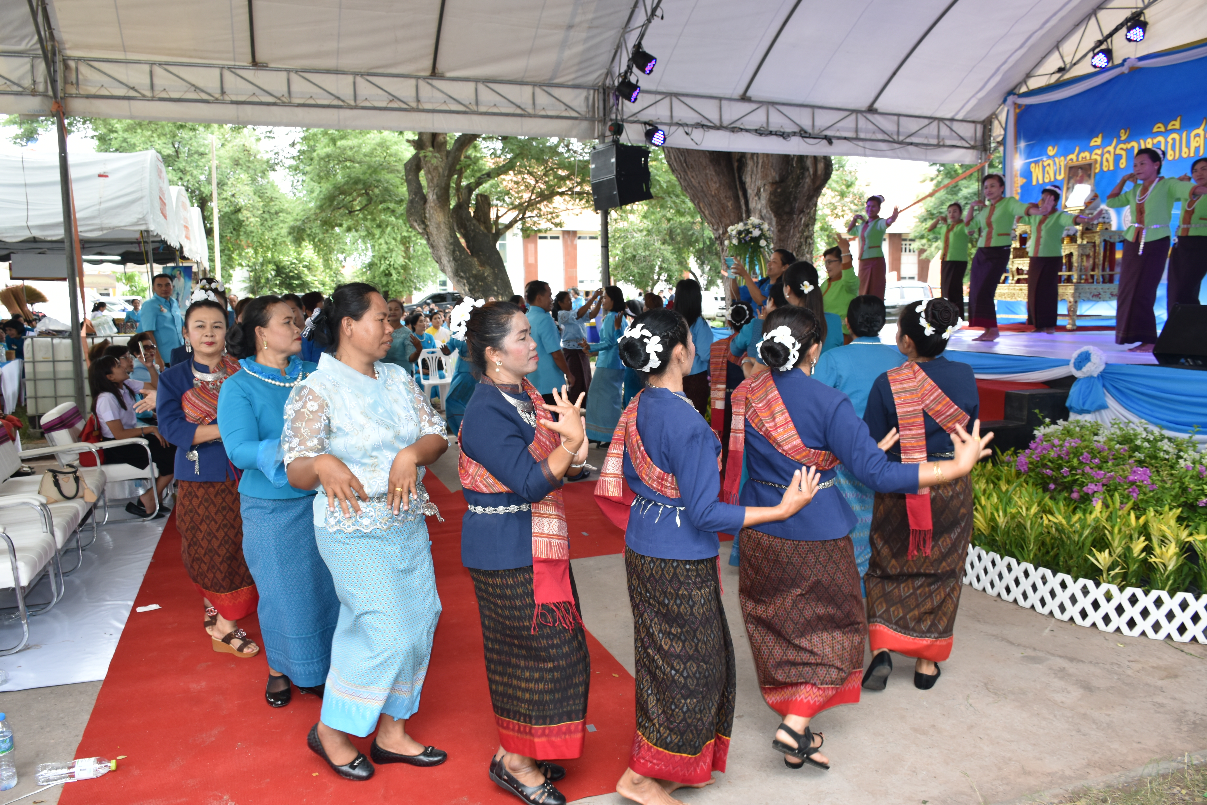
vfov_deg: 47.9
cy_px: 402
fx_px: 905
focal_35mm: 27
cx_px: 604
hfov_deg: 67.4
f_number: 5.6
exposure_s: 1/125
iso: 320
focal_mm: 18
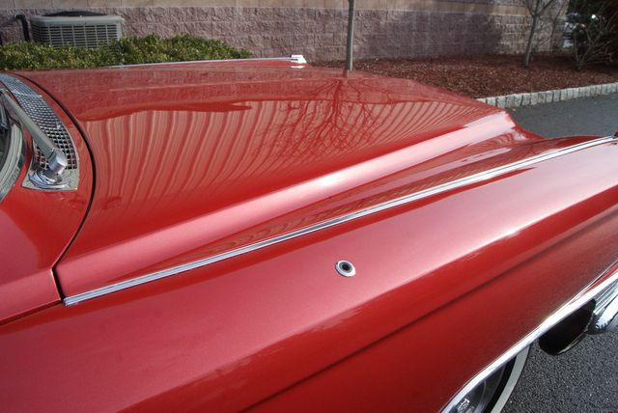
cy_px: 206
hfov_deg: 67.3
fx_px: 464
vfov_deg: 48.0
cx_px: 309
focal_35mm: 27
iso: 100
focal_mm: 18
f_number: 11
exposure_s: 1/80
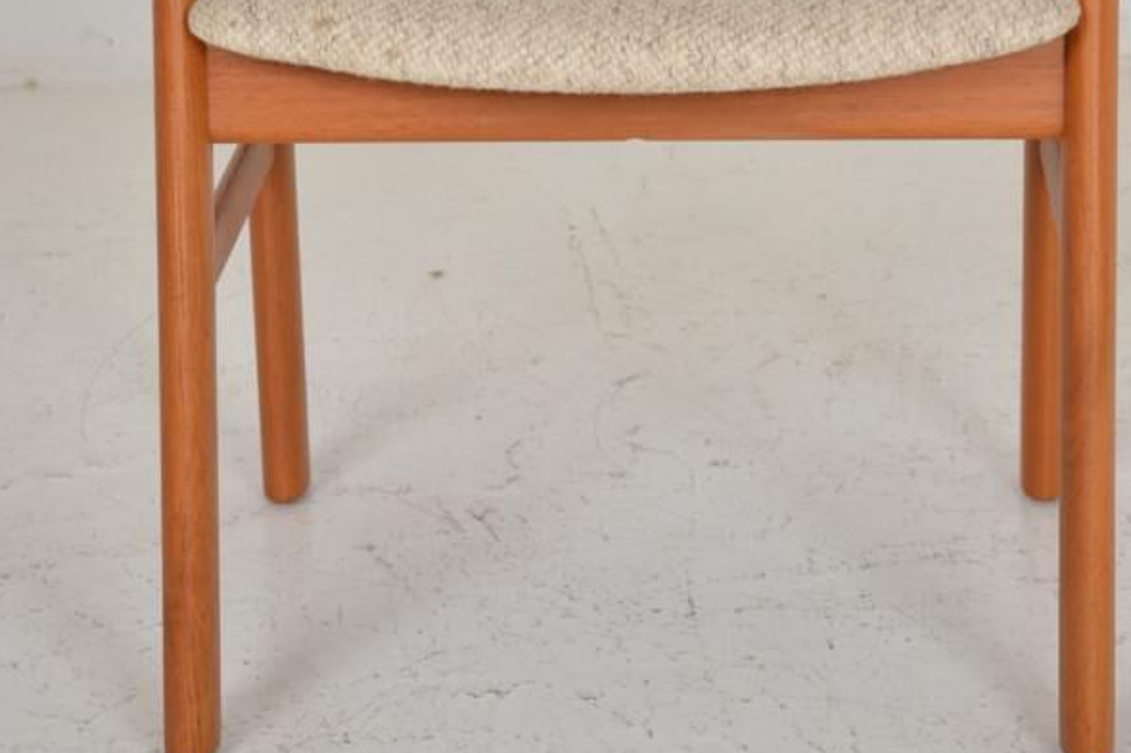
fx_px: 3832
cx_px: 642
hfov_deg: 16.8
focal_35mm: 122
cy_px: 67
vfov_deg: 11.2
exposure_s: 1/125
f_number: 4.5
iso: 125
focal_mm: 40
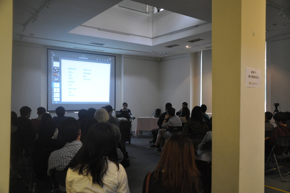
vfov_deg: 39.9
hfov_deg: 57.3
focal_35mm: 33
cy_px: 96
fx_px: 266
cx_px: 145
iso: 1600
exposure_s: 1/30
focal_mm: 22
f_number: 3.8
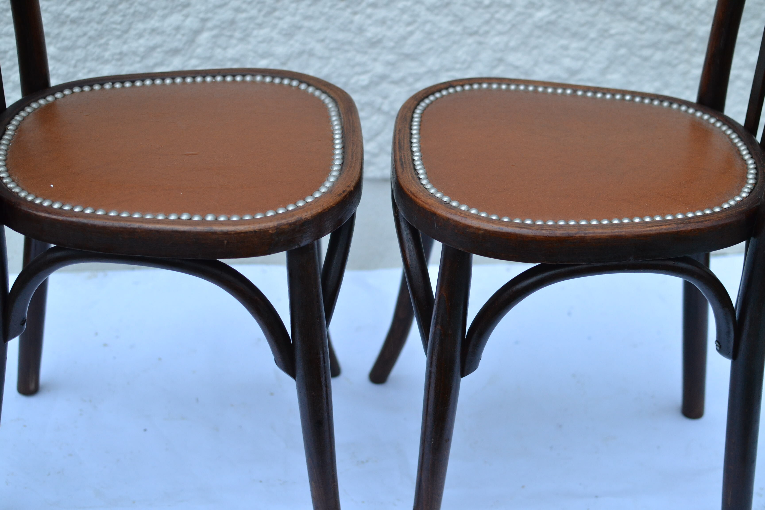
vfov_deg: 25.8
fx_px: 1116
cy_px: 255
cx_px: 382
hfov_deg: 37.9
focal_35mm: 52
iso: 800
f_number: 2.8
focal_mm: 35
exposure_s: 1/125
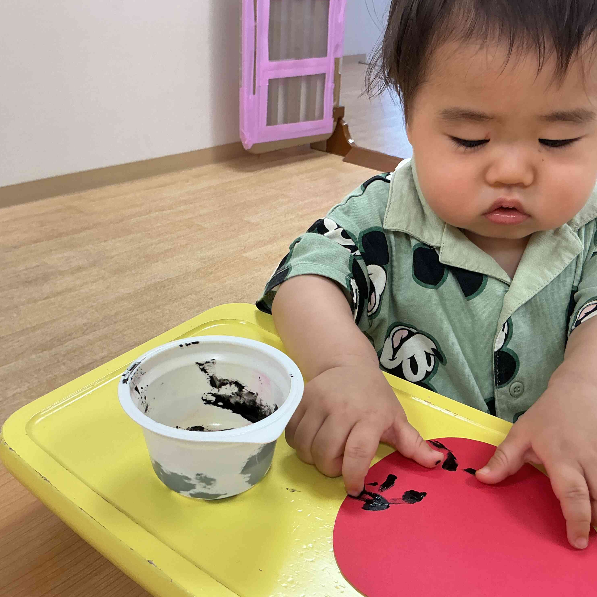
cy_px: 304
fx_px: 683
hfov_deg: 47.2
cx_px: 290
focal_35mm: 35
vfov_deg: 47.2
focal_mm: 3
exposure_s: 1/120
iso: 40
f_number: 1.8
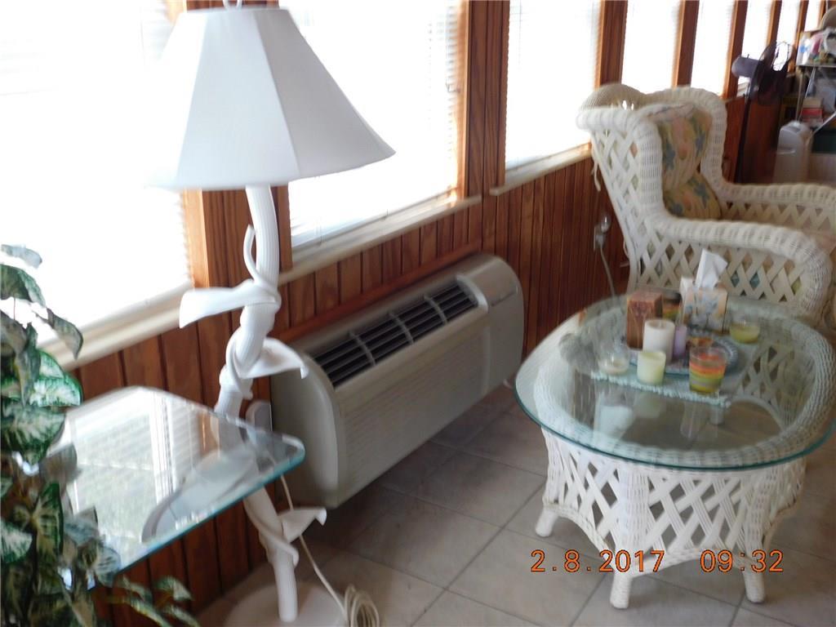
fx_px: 869
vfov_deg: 39.7
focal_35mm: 36
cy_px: 314
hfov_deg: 51.4
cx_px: 418
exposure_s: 1/30
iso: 200
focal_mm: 6.3
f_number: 3.5
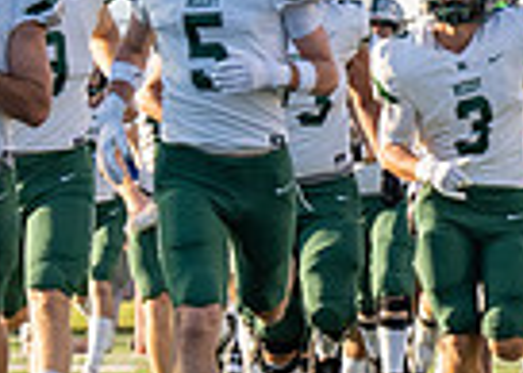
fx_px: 13050
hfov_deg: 2.3
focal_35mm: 879
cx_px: 597
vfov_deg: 1.6
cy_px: 254
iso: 400
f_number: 4
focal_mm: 121
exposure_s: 1/1600
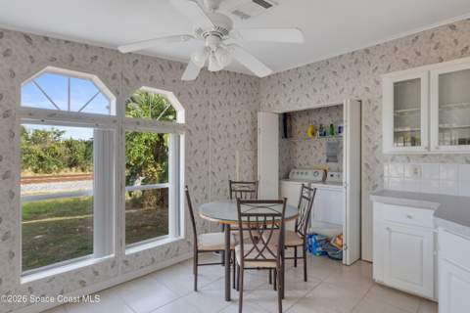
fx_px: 255
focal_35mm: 20
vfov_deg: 63.2
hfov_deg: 85.4
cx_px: 235
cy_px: 156
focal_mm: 13
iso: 320
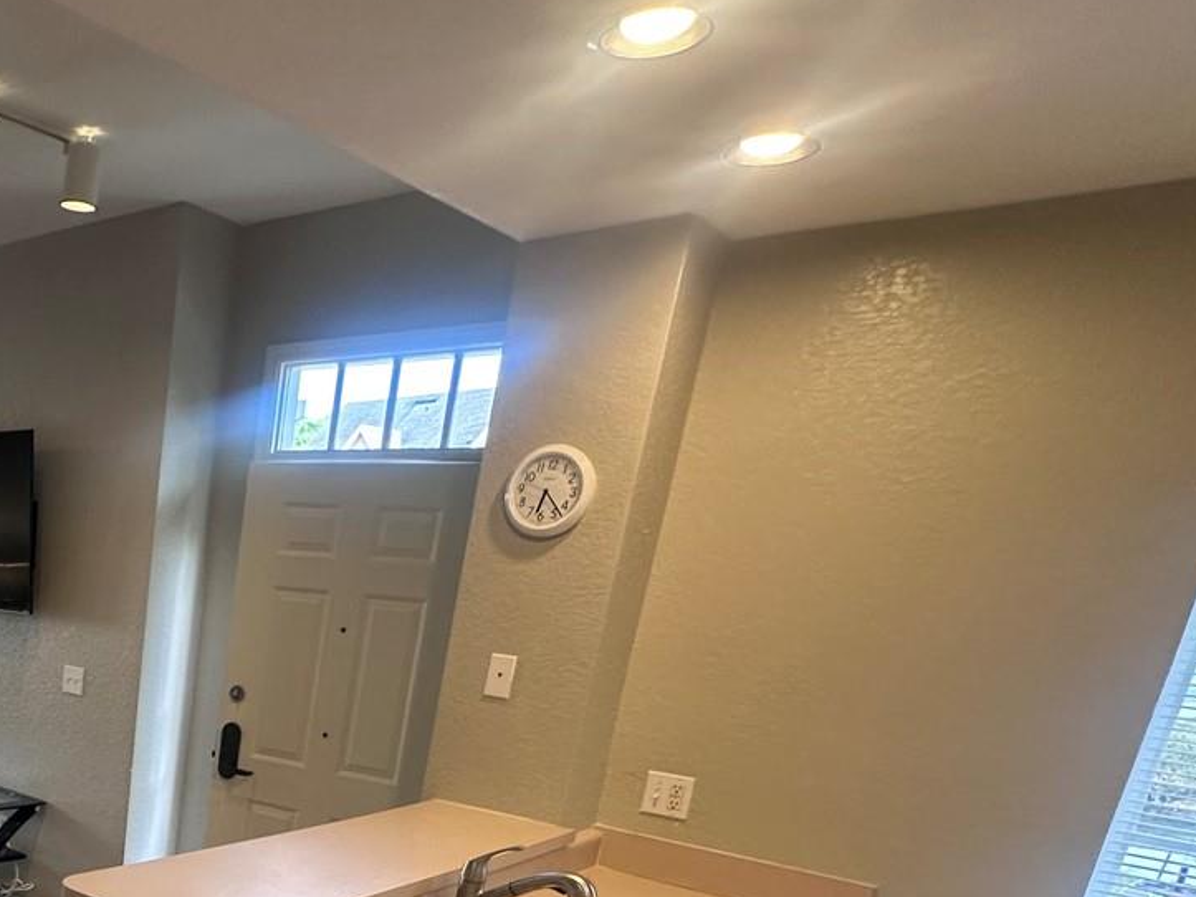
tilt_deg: -17.1
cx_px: 43
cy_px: 864
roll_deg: -2.5
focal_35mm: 31
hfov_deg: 49.4
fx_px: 1071
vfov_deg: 40.7
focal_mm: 2.22
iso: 160
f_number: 2.2
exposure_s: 1/60
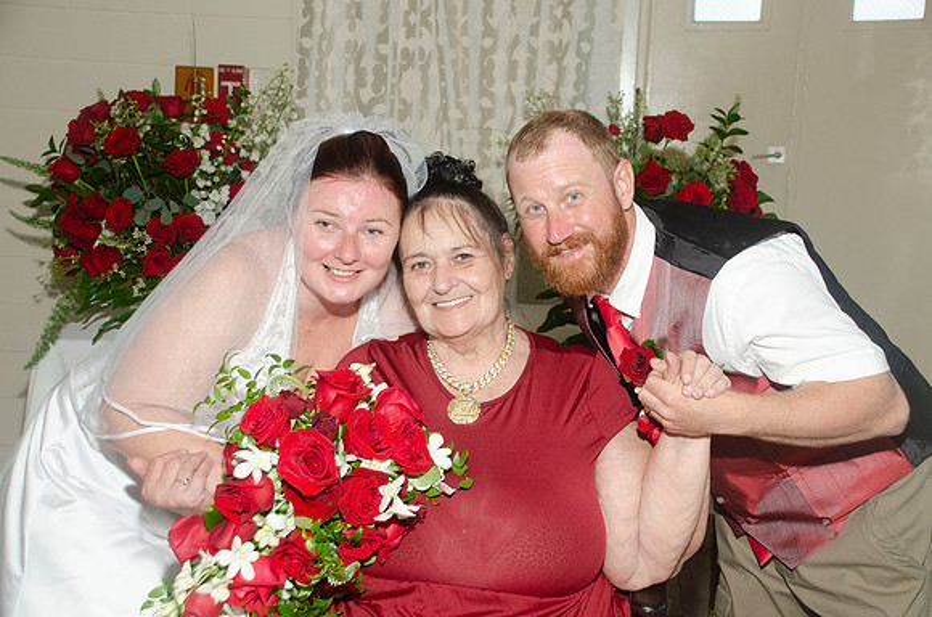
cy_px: 308
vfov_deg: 27.9
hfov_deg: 41.2
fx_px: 1240
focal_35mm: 48
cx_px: 466
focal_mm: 32
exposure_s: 1/250
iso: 400
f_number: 5.6
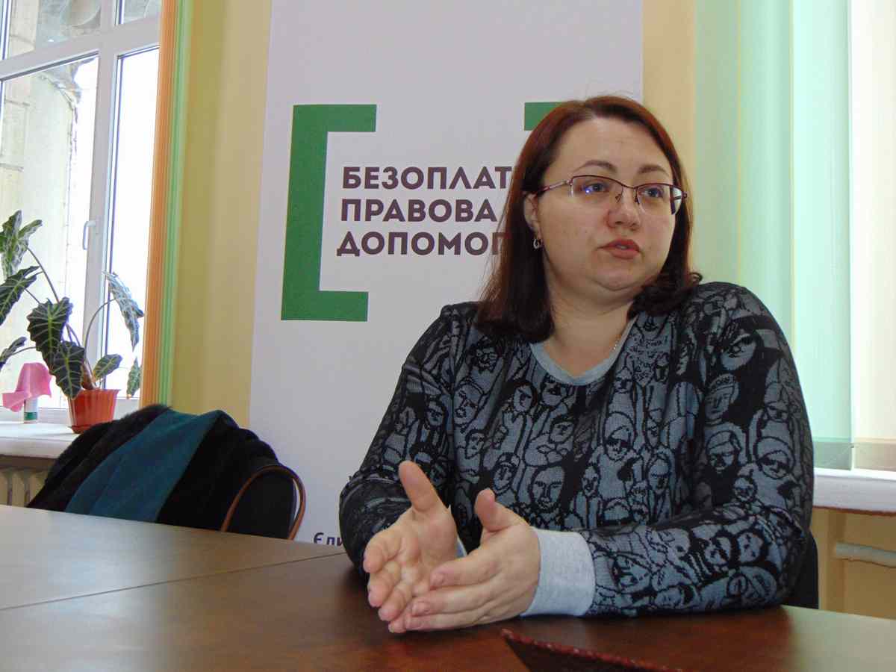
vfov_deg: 36.8
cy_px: 336
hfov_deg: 47.9
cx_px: 448
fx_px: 1009
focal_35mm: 39
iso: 250
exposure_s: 1/60
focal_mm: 6.9
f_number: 3.3
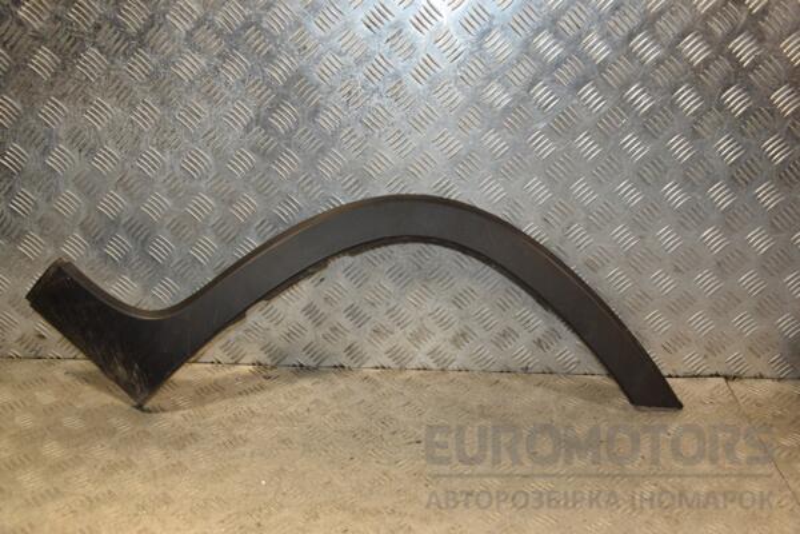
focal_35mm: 38
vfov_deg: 35.5
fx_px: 833
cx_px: 400
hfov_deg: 51.3
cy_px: 267
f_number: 5
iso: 800
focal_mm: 25
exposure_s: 1/200
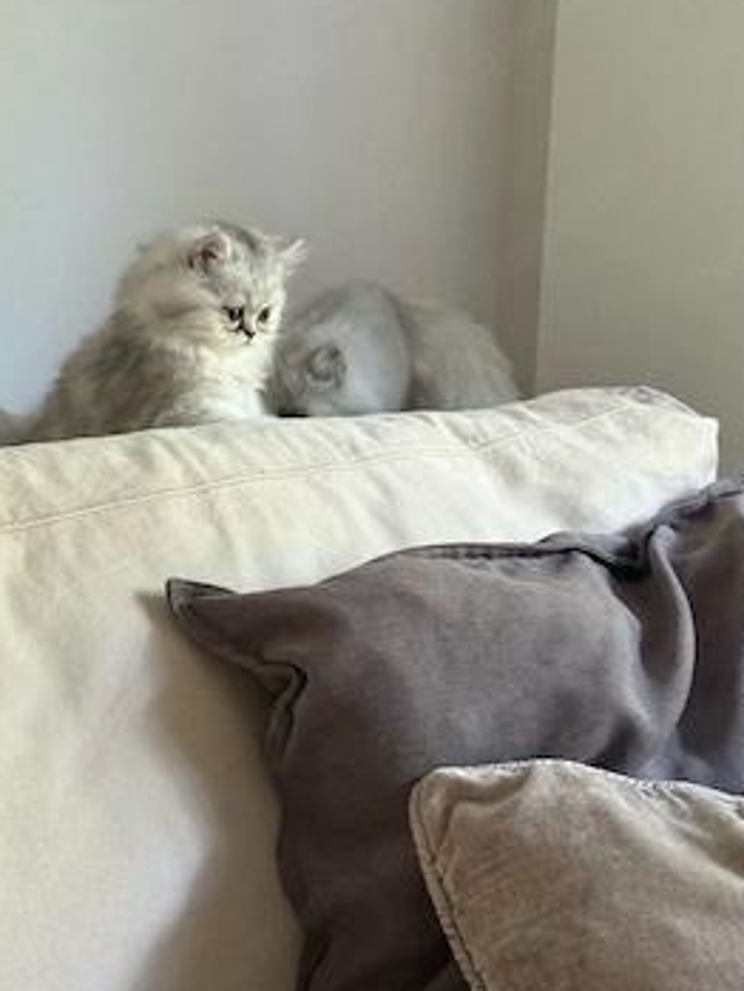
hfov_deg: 26.6
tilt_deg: -10.1
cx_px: 395
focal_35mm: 55
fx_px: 1575
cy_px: 483
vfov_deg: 34.9
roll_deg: -2.4
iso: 320
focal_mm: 6.76
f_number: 1.78
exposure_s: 1/40
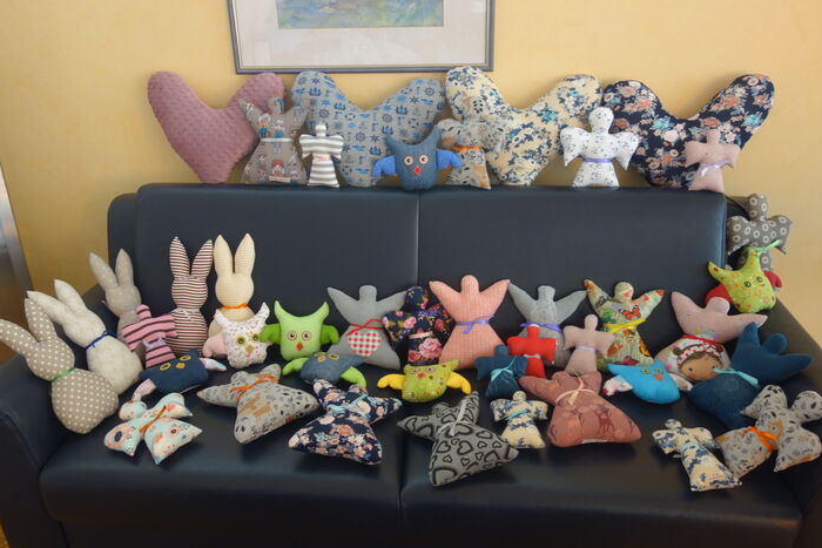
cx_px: 404
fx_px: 685
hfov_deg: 61.9
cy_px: 259
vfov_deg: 43.6
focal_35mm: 30
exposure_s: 1/30
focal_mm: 10.4
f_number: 1.8
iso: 250
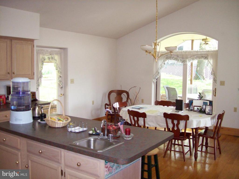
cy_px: 90
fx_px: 248
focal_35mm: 36
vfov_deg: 39.6
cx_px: 120
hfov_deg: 51.4
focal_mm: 6
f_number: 2.7
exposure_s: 1/64
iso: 140
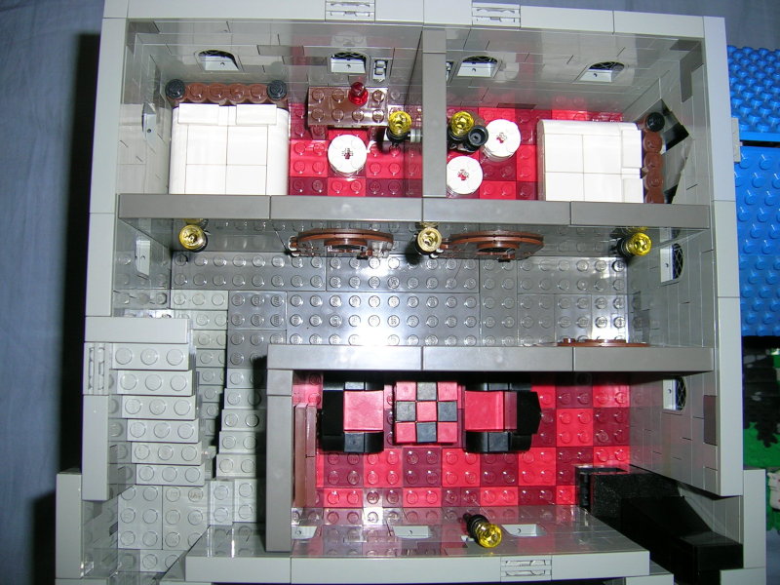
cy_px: 292
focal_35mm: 35
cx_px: 390
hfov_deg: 52.6
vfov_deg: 40.7
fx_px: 789
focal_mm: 5.4
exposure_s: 1/60.1
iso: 50
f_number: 2.8
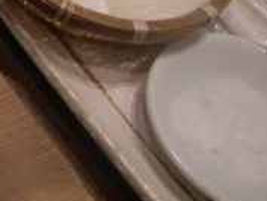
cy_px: -151
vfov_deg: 13.3
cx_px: -205
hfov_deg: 16.5
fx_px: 780
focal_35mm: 101
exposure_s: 1/50
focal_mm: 4.9
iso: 400
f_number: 2.6
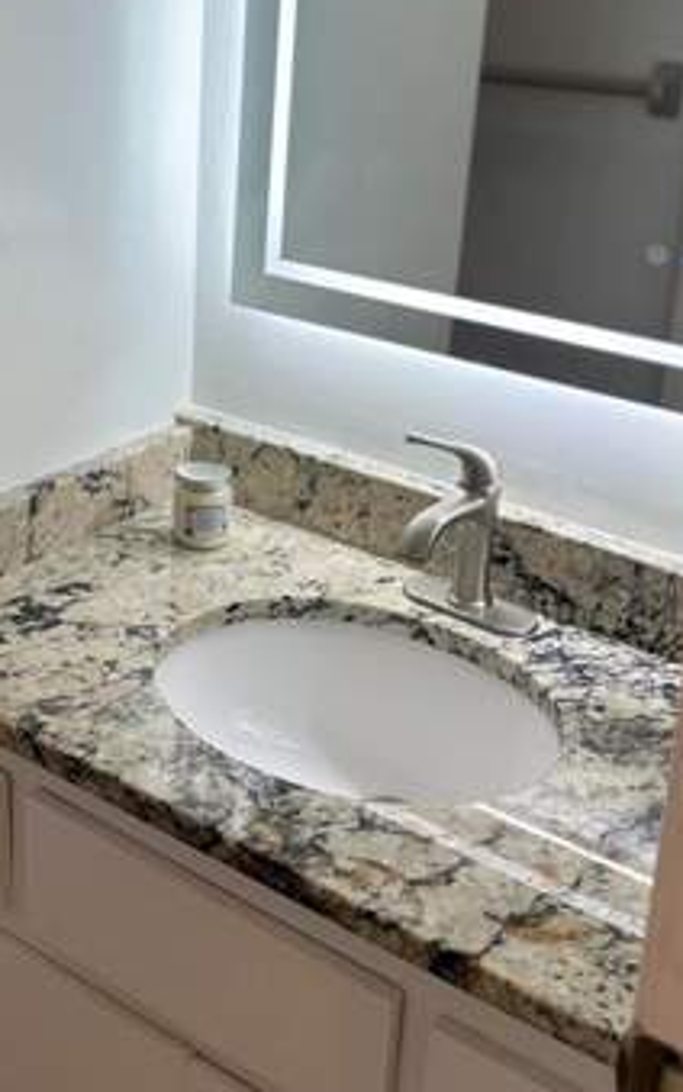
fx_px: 1429
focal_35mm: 48
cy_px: 319
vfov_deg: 41.0
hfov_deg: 26.8
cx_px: 248
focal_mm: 6.86
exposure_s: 1/155
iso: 64
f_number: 1.78
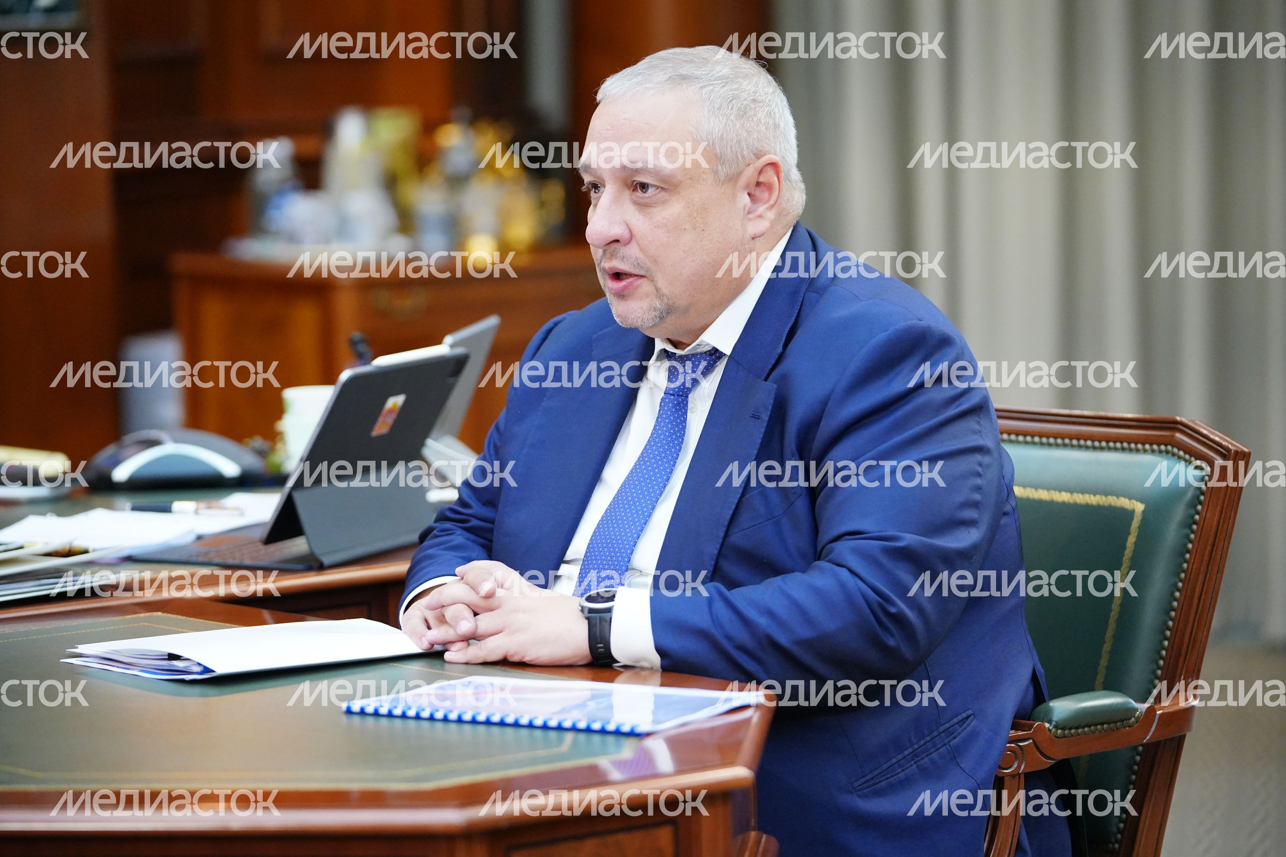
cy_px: 428
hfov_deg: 15.0
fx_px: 4894
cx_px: 643
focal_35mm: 137
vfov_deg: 10.0
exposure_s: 1/200
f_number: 3.2
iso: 4000
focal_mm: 137
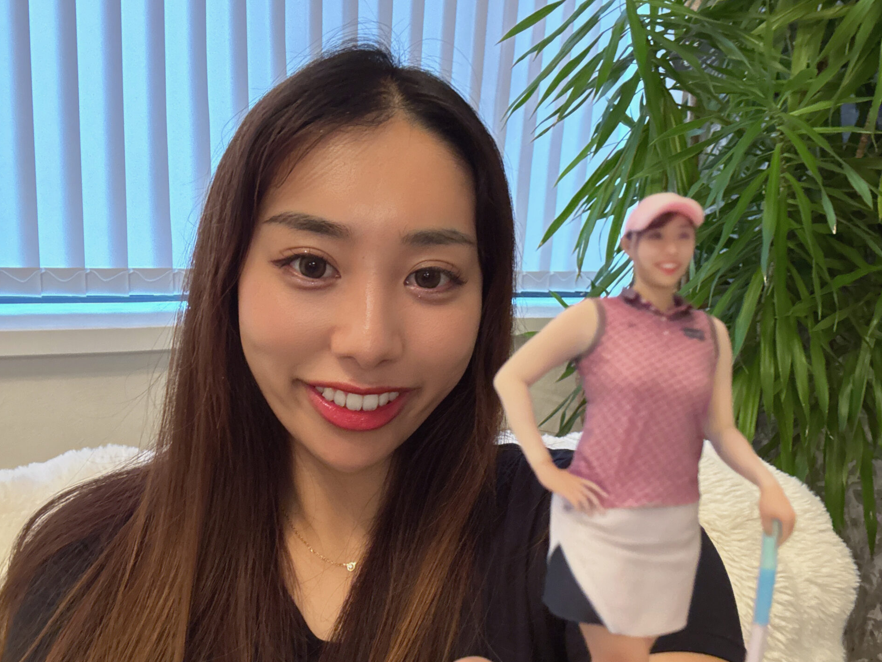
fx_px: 790
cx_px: 439
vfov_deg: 45.4
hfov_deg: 58.3
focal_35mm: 31
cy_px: 349
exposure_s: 1/50
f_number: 1.9
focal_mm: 2.69
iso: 250
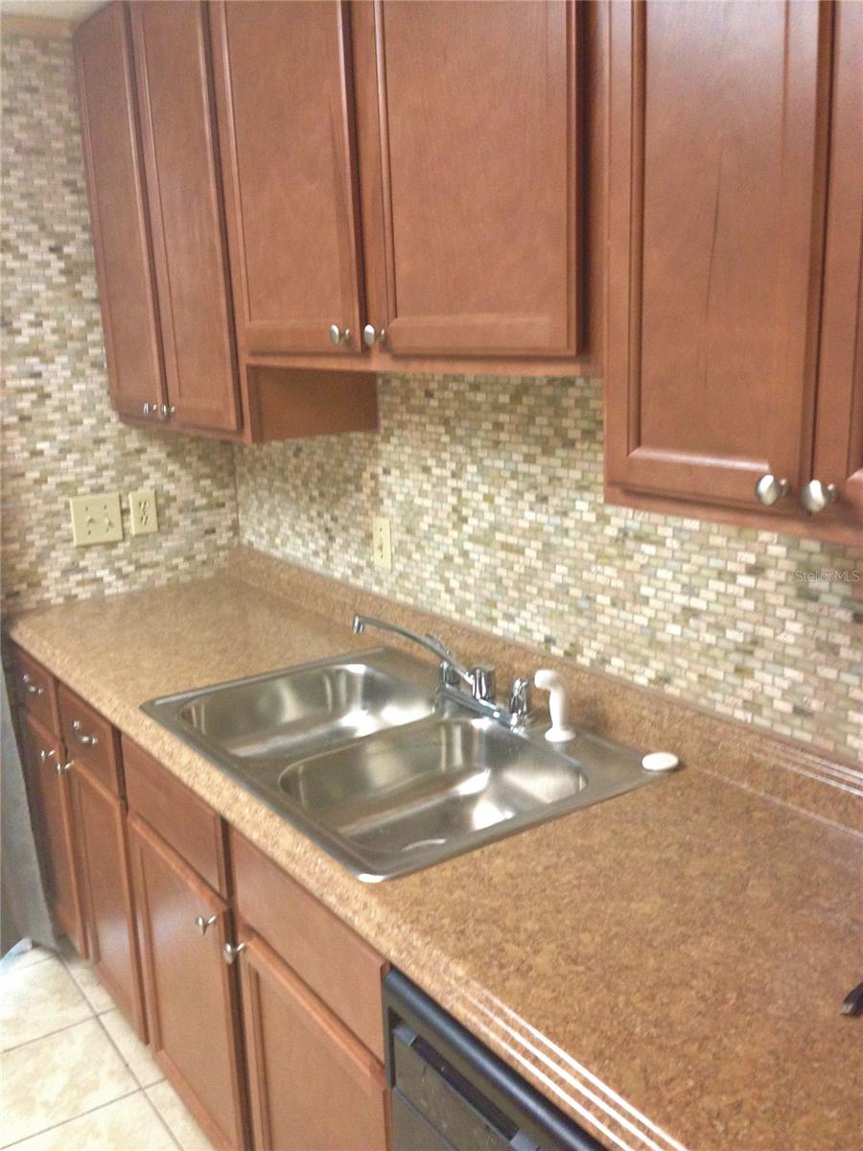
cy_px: 576
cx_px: 432
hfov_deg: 42.9
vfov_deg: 55.4
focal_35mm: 33
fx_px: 1097
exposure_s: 1/20
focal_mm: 4.12
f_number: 2.4
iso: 250
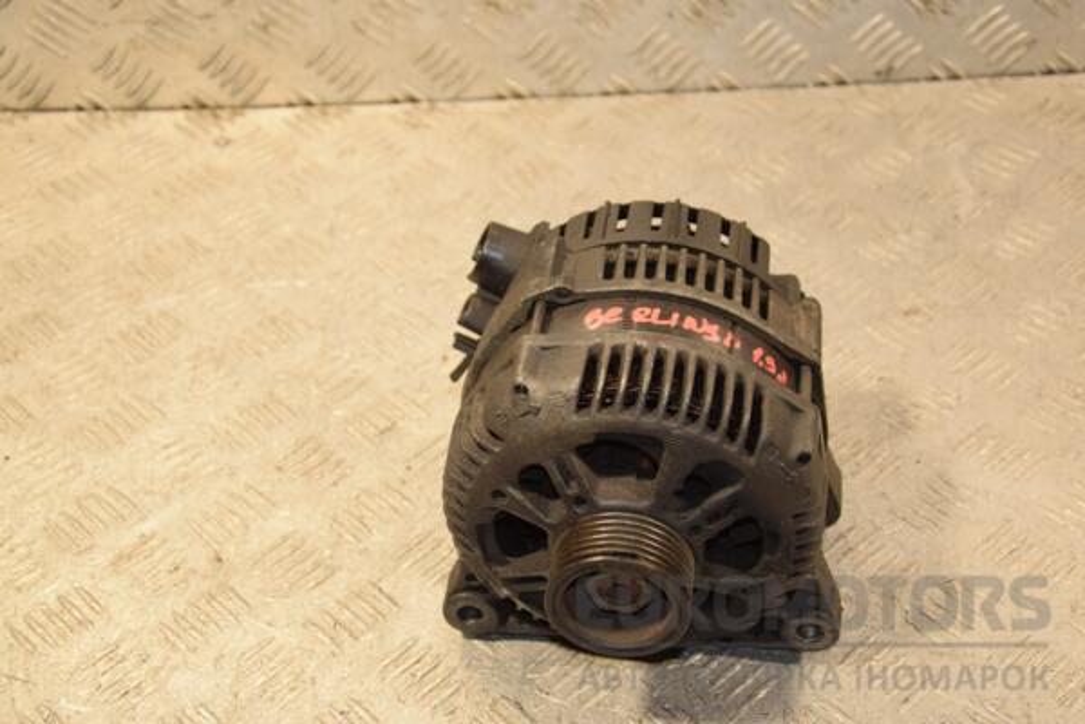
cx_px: 542
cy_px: 362
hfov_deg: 33.4
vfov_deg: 22.6
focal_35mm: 60
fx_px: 1808
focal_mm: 40
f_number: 4.8
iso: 800
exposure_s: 1/200
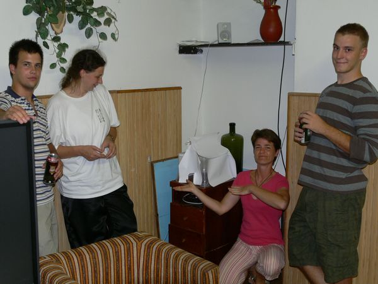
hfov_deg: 39.7
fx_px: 524
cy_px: 142
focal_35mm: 48
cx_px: 189
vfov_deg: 30.3
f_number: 2.8
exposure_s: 1/30
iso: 100
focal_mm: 9
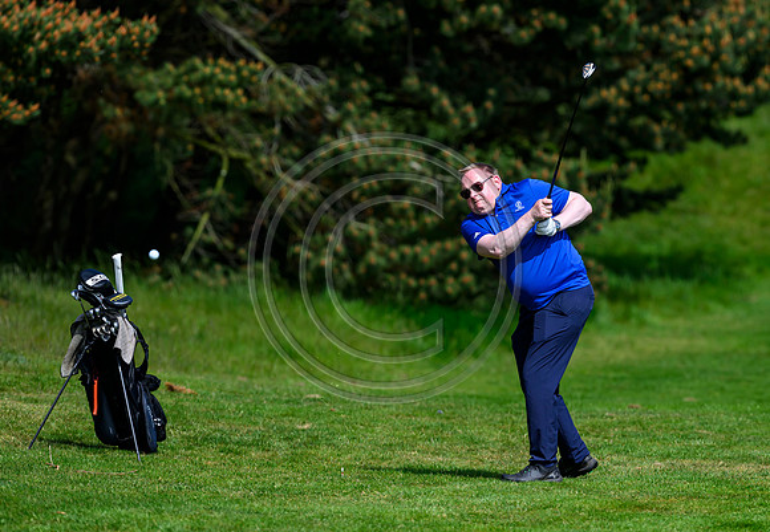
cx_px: 446
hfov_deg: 4.4
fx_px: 9914
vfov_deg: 3.1
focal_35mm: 458
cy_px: 235
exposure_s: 1/5000
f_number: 4.5
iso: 500
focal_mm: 400
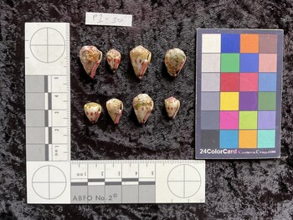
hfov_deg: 61.6
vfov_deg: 48.3
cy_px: 110
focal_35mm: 29
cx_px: 146
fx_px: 246
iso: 64
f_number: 1.8
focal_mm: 3
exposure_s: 1/120
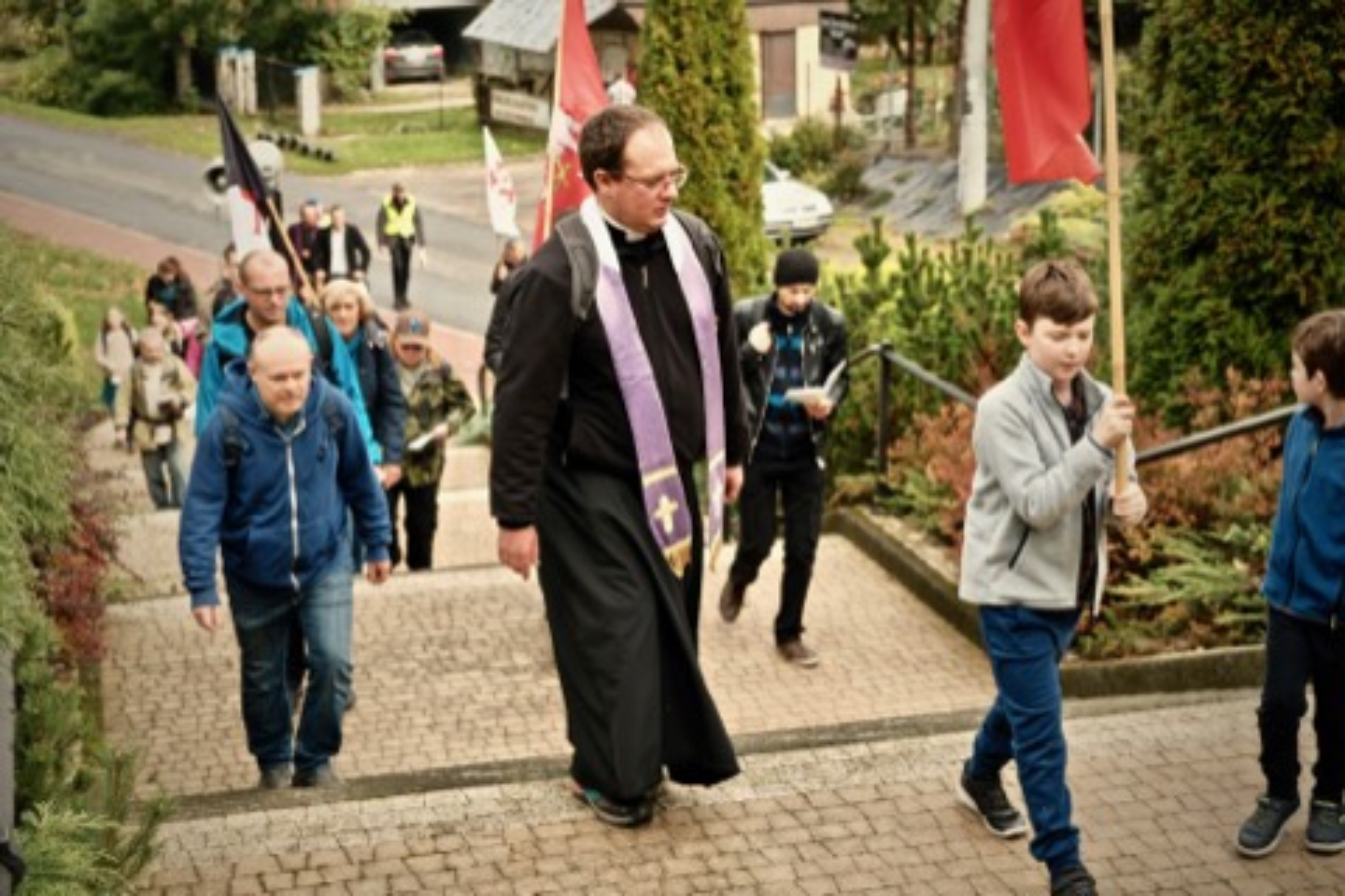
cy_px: 448
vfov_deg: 24.2
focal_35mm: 56
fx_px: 2092
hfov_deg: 35.6
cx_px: 672
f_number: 4
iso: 200
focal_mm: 37.4
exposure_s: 1/210
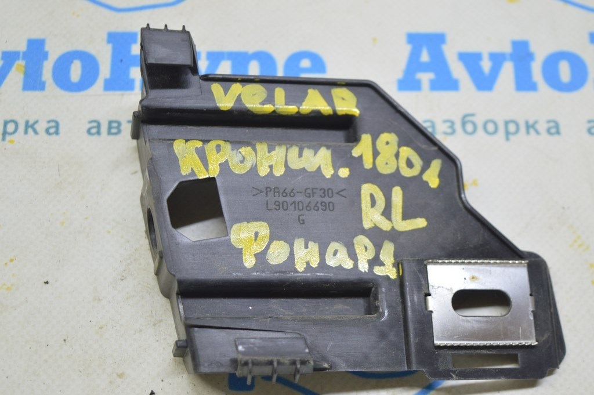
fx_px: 1138
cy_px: 198
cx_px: 297
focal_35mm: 69
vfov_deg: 19.7
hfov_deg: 29.3
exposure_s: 1/20
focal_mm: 46
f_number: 5.6
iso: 400
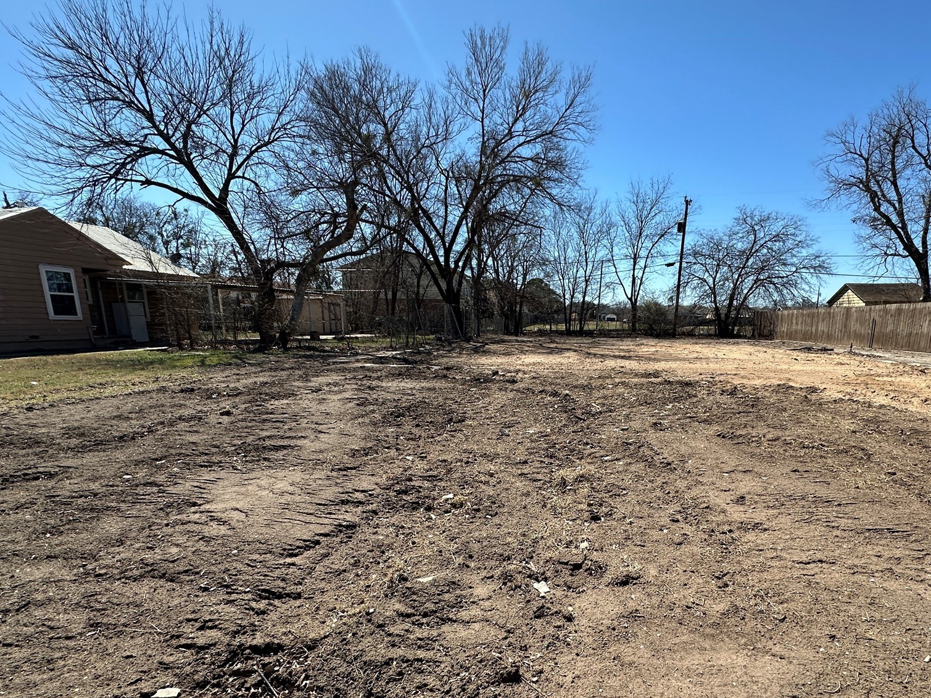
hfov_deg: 84.1
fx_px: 511
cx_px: 533
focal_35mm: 19
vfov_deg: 67.6
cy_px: 437
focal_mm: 2.22
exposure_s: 1/1715
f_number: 2.2
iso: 50
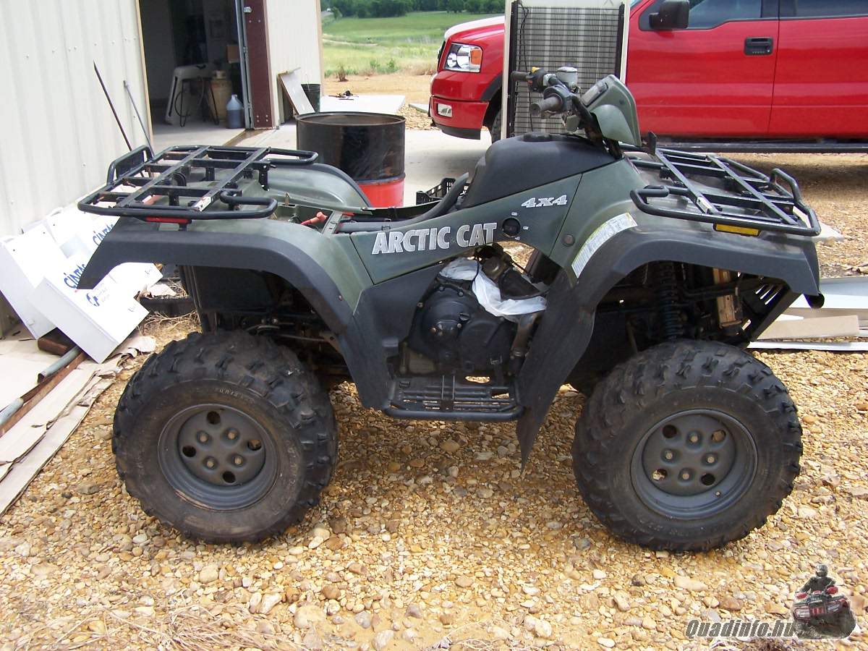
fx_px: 953
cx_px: 434
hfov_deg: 49.0
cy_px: 326
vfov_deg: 37.7
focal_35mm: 38
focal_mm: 6.3
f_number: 4
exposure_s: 1/350
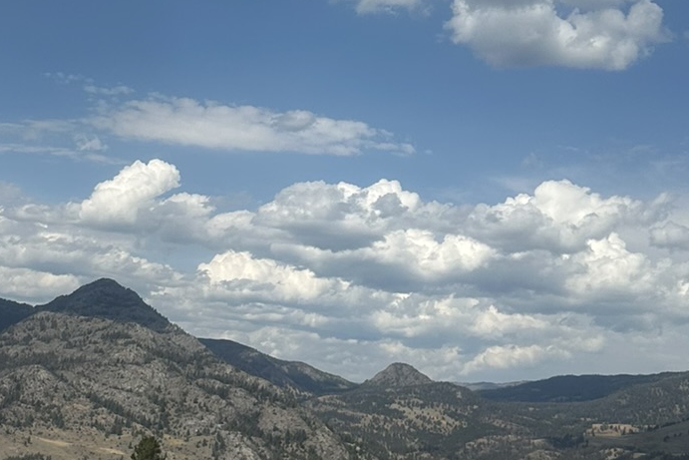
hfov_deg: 27.2
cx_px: 241
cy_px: 171
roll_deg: -6.6
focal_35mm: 74
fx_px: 1416
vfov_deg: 18.4
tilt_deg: +10.2
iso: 80
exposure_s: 1/8197
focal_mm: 6.86
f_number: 1.78
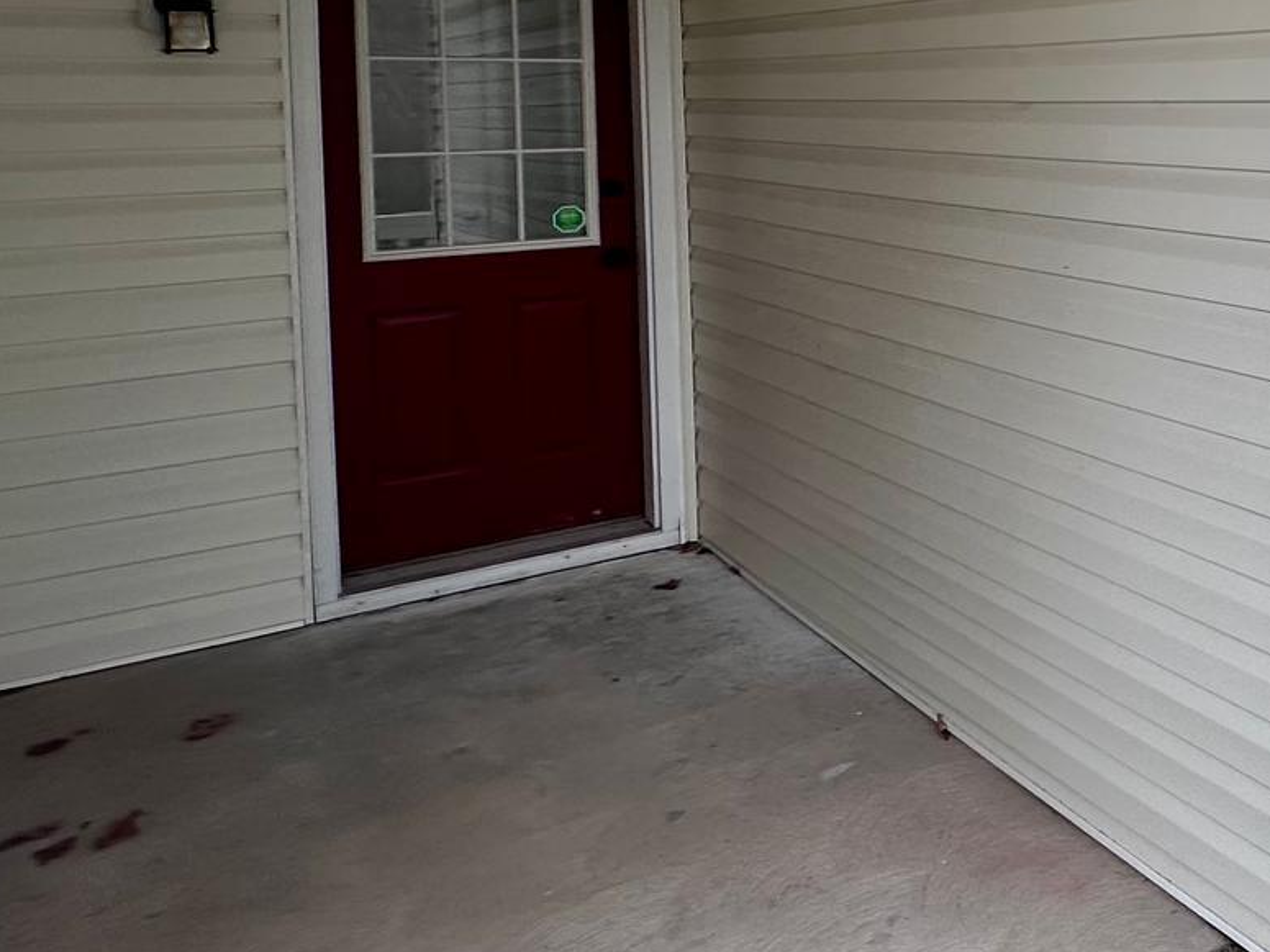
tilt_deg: -2.2
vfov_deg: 36.8
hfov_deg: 36.4
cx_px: 1583
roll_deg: +0.6
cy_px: 144
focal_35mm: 37
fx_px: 1357
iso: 40
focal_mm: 2.22
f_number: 2.2
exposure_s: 1/226
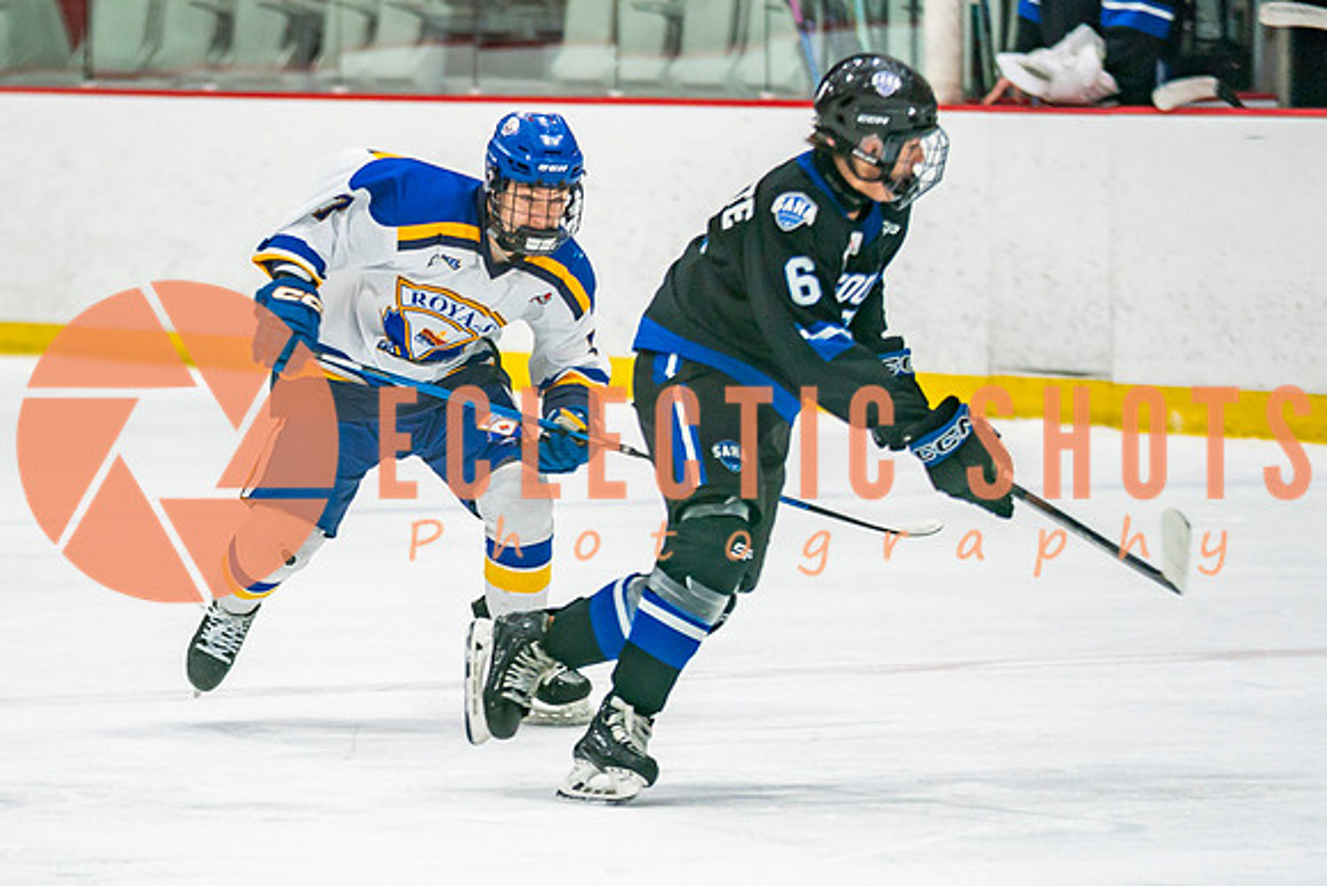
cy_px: 514
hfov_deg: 5.3
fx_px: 14439
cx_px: 471
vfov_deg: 3.5
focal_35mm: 392
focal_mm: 182
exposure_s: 1/640
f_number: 2.8
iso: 500
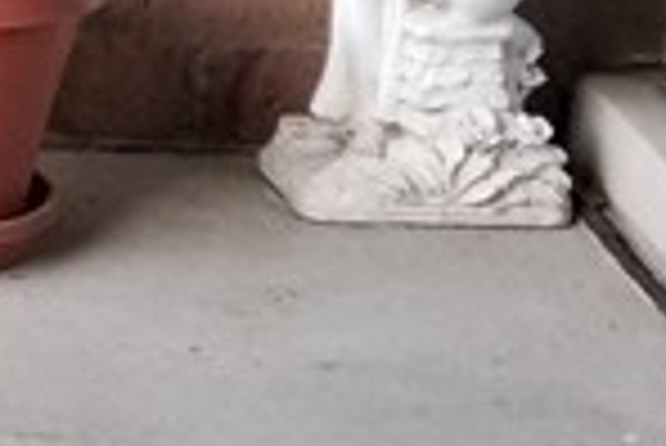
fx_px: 3463
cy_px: 162
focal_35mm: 187
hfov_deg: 8.7
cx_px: -1431
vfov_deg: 7.4
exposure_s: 1/50
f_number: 1.7
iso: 160
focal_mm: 4.25
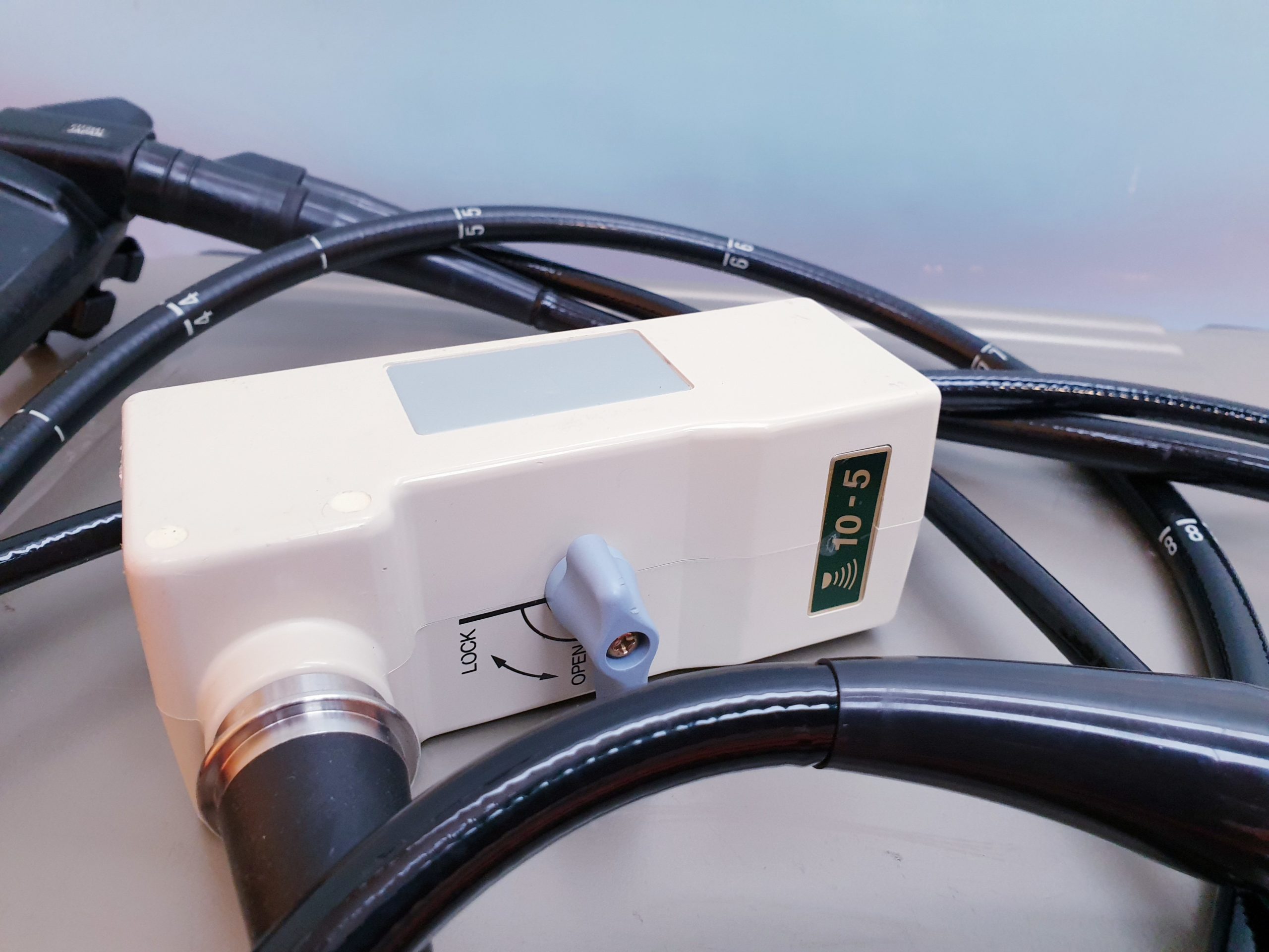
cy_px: 476
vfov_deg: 53.1
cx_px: 634
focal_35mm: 26
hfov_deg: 67.3
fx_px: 953
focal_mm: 4.3
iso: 250
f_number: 2.4
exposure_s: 1/100
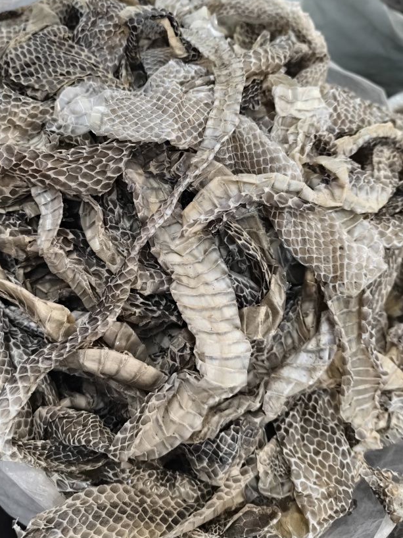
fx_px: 466
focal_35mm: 30
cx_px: 173
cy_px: 230
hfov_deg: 46.6
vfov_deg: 59.7
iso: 1000
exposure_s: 1/50
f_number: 1.65
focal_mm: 6.14
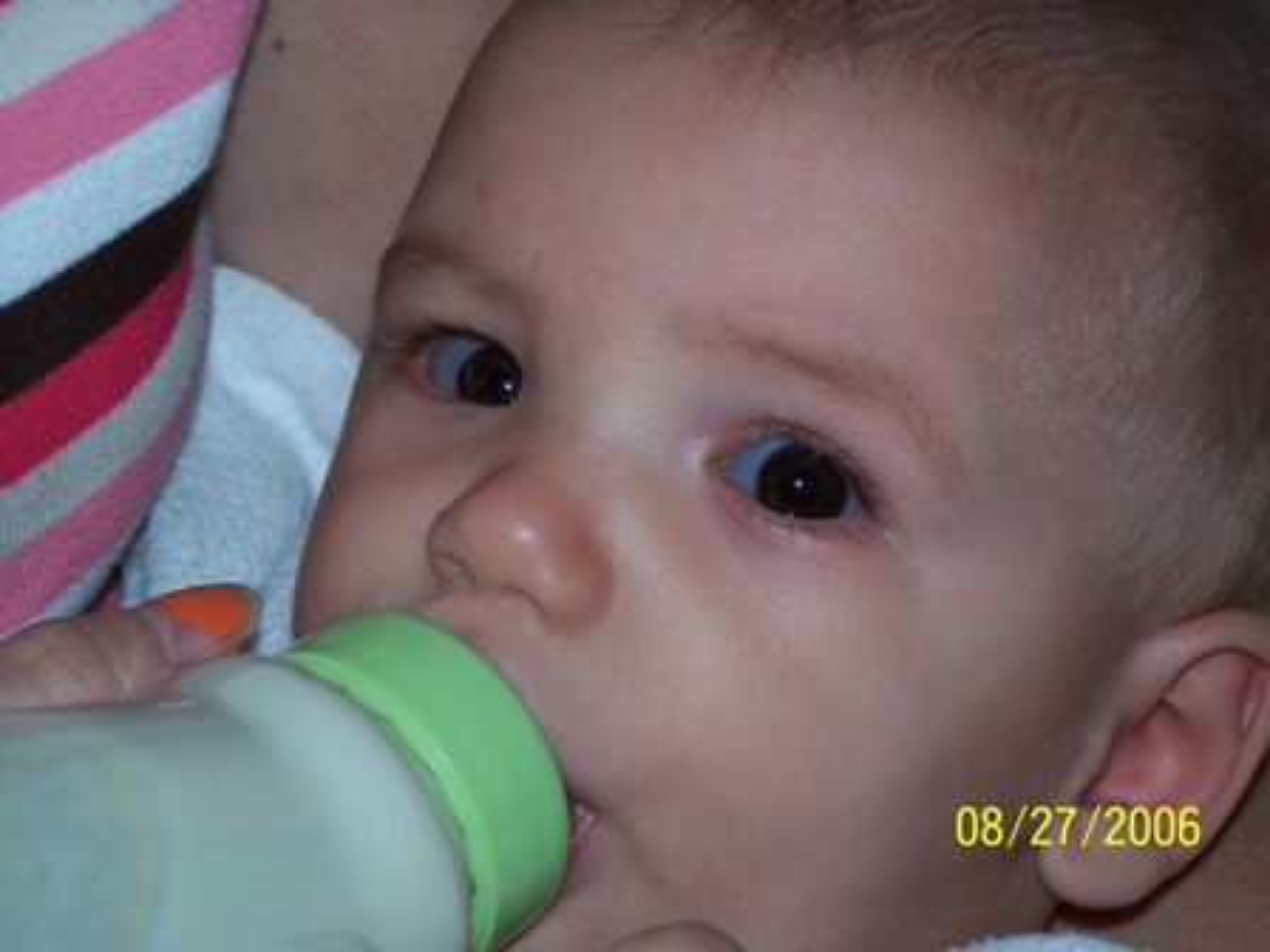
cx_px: 635
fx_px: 5833
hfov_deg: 12.4
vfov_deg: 9.3
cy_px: 476
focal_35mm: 159
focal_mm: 26.4
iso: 80
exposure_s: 1/125
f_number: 3.2
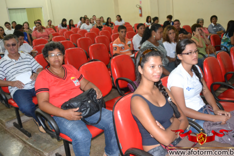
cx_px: 115
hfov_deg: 58.7
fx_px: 208
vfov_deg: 41.1
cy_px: 80
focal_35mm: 32
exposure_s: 1/60
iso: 3200
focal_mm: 20
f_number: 3.5
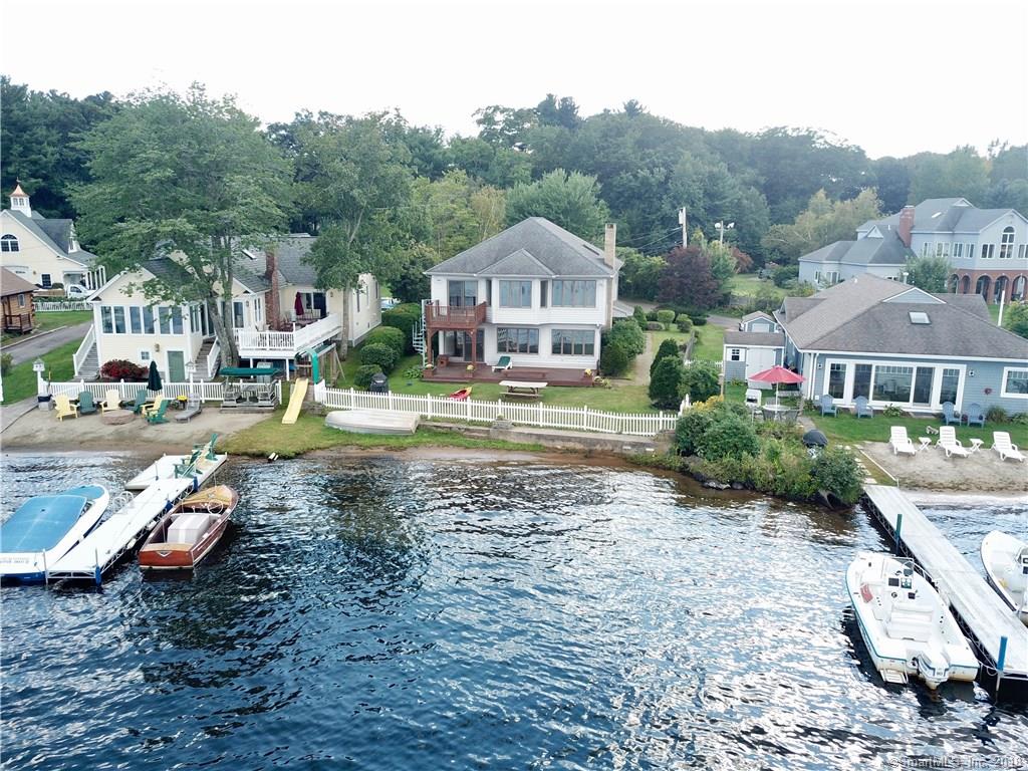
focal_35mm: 26
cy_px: 386
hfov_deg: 67.3
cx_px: 514
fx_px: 772
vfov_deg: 53.1
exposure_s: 1/230
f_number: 2.2
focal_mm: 4.7
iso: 100
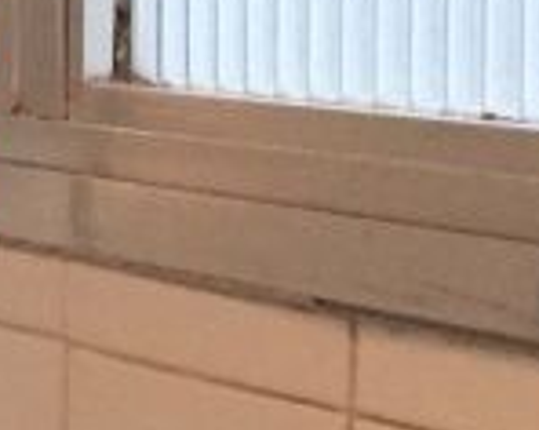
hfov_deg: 8.6
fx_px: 3123
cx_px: -921
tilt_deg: -1.3
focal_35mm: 196
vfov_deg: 7.8
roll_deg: -0.6
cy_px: 4
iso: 250
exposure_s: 1/30
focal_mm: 4.15
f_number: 2.2
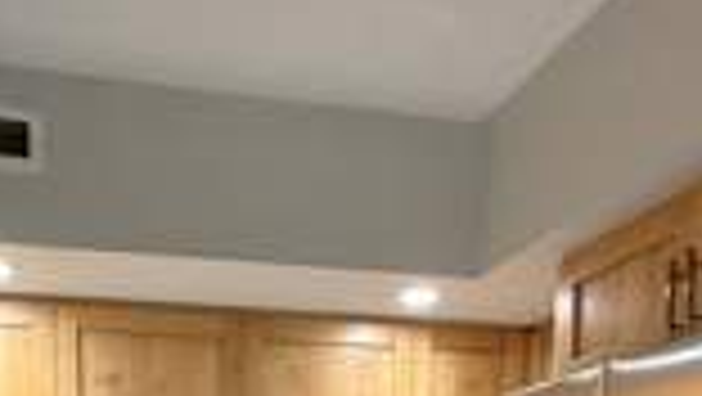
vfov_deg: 20.5
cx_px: 274
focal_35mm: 47
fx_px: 875
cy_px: 644
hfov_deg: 43.4
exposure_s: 1/60
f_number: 2.2
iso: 400
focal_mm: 2.22
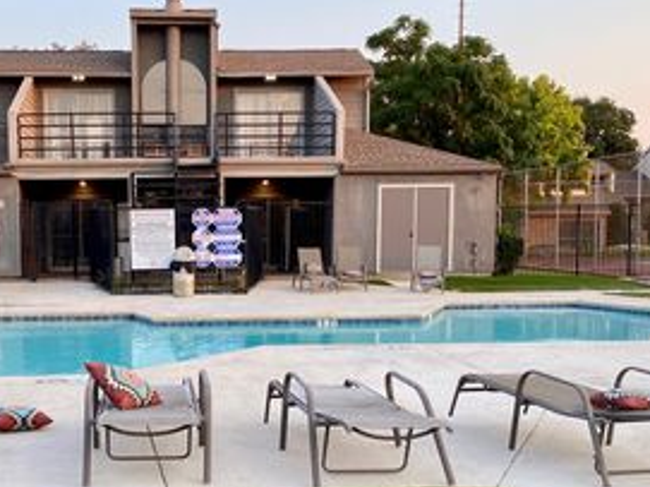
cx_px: 175
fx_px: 901
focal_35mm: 48
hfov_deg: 38.8
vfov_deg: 30.0
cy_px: 323
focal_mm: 4.25
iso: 32
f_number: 1.8
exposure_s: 1/346
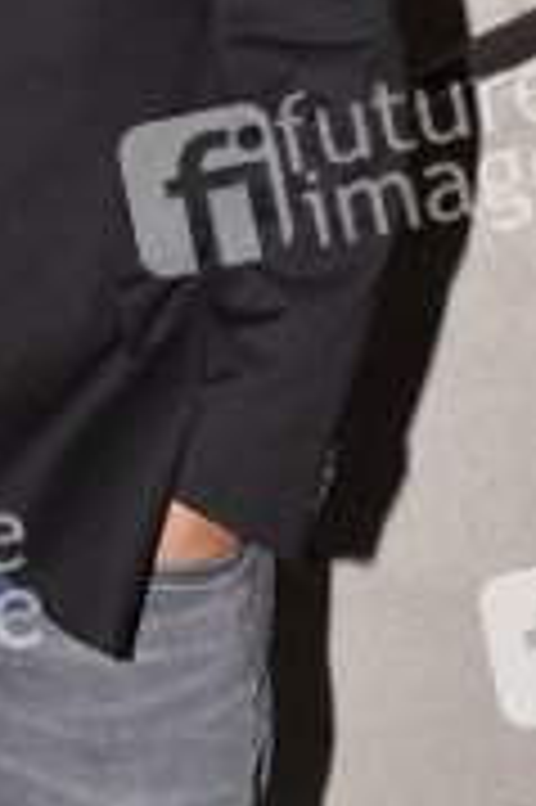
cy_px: -54
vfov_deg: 18.5
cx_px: -59
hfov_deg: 12.5
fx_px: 2394
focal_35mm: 107
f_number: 6.3
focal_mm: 48
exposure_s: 1/125
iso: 800
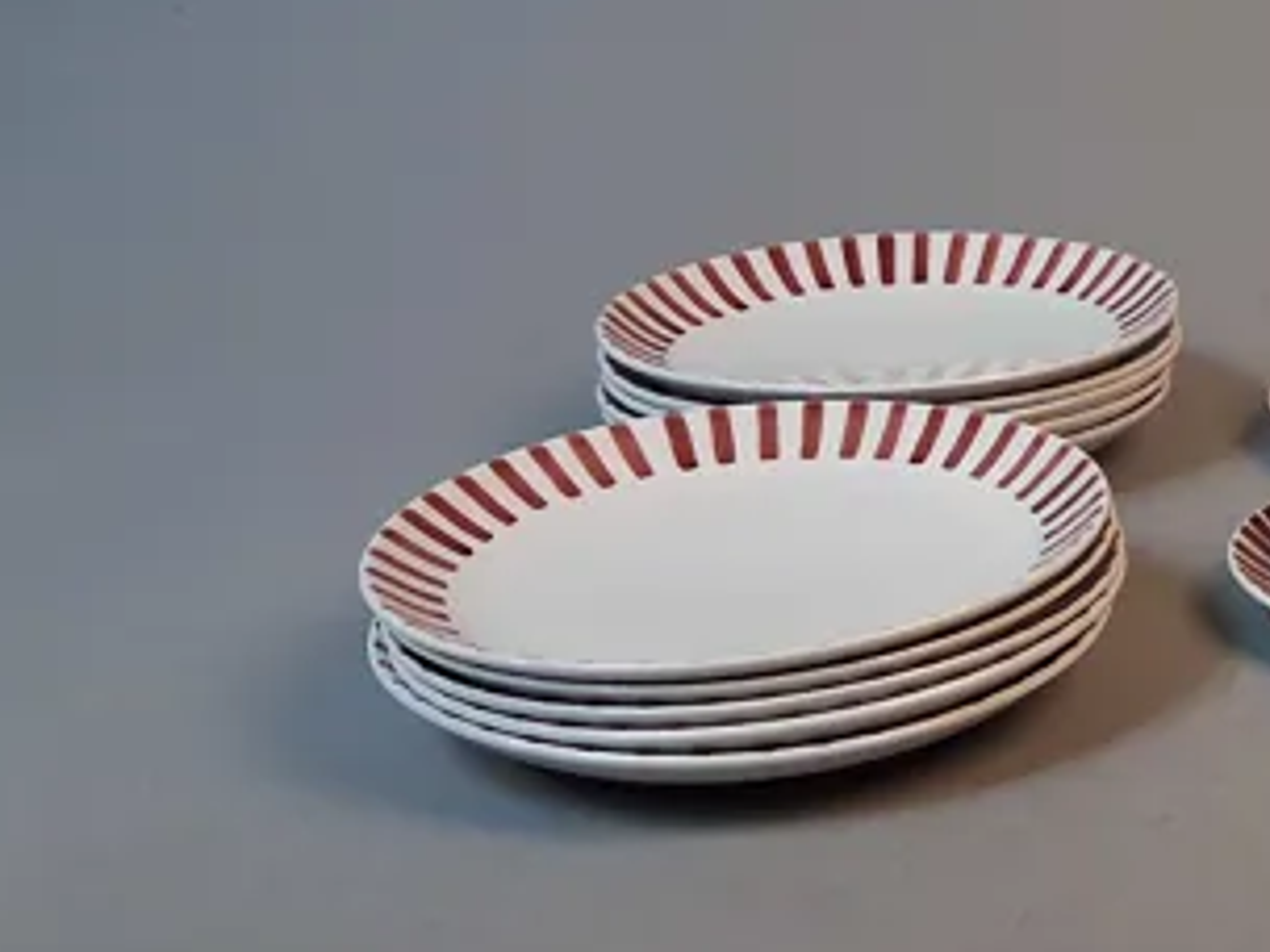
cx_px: 1596
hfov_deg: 24.4
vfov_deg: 20.7
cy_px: 426
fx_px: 2605
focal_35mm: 71
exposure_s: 1/50
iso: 250
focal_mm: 4
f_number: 1.8
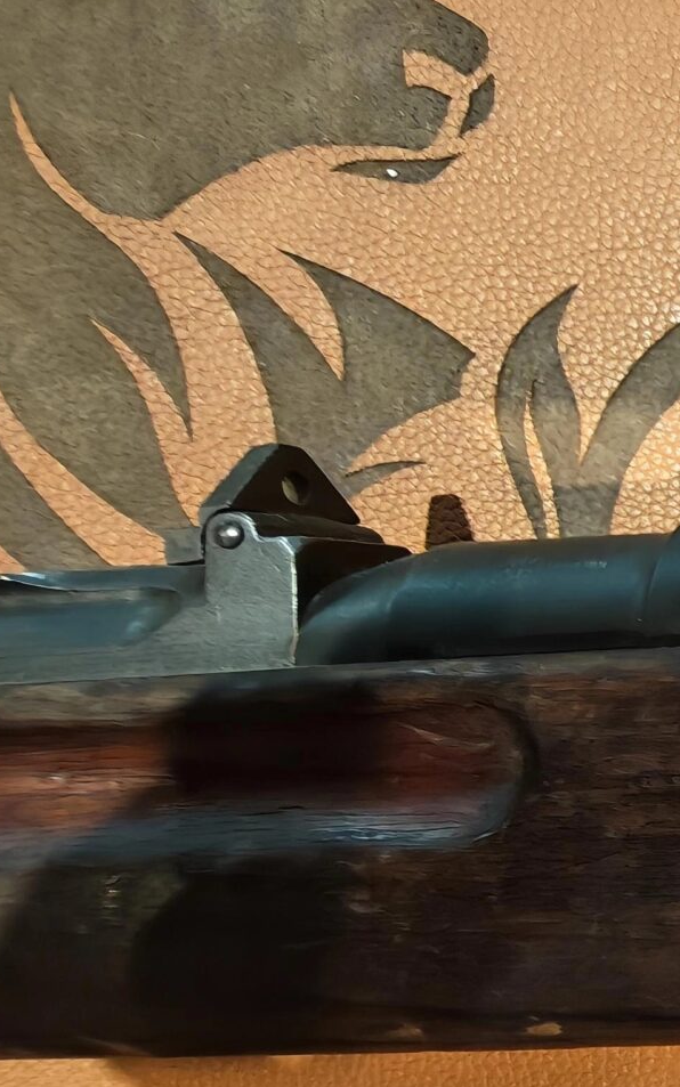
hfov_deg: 21.4
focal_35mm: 37
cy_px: 563
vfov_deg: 52.7
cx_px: 1246
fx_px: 1097
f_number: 2
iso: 250
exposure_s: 1/33
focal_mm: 1.82
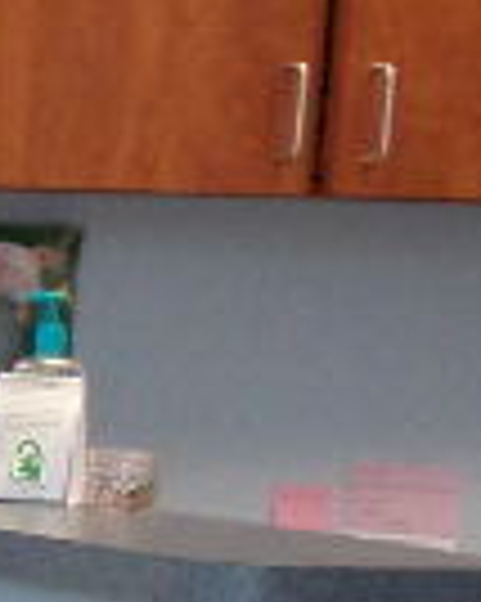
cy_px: 602
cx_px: -1573
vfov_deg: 10.2
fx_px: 3331
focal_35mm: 187
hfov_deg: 6.4
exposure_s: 1/30
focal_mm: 4.5
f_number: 2.5
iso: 120
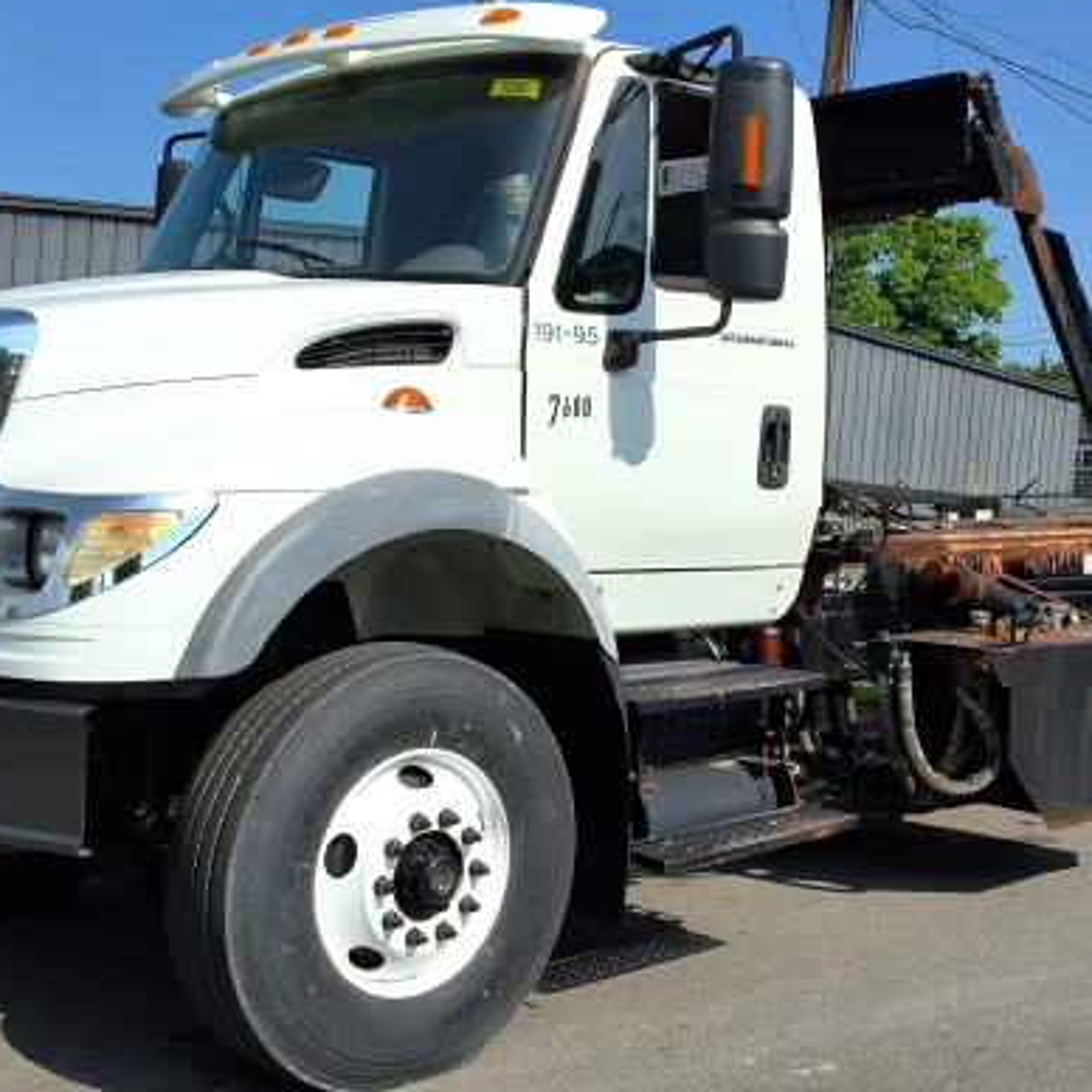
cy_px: 540
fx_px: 1820
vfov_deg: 33.4
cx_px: 597
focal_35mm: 51
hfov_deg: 33.4
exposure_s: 1/2427
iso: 32
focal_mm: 2.91
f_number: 1.9
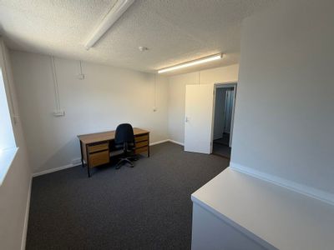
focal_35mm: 14
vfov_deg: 85.7
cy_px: 125
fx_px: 135
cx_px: 167
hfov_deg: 102.1
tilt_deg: -7.9
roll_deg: +1.6
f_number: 2.2
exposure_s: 1/121
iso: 100
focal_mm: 2.22
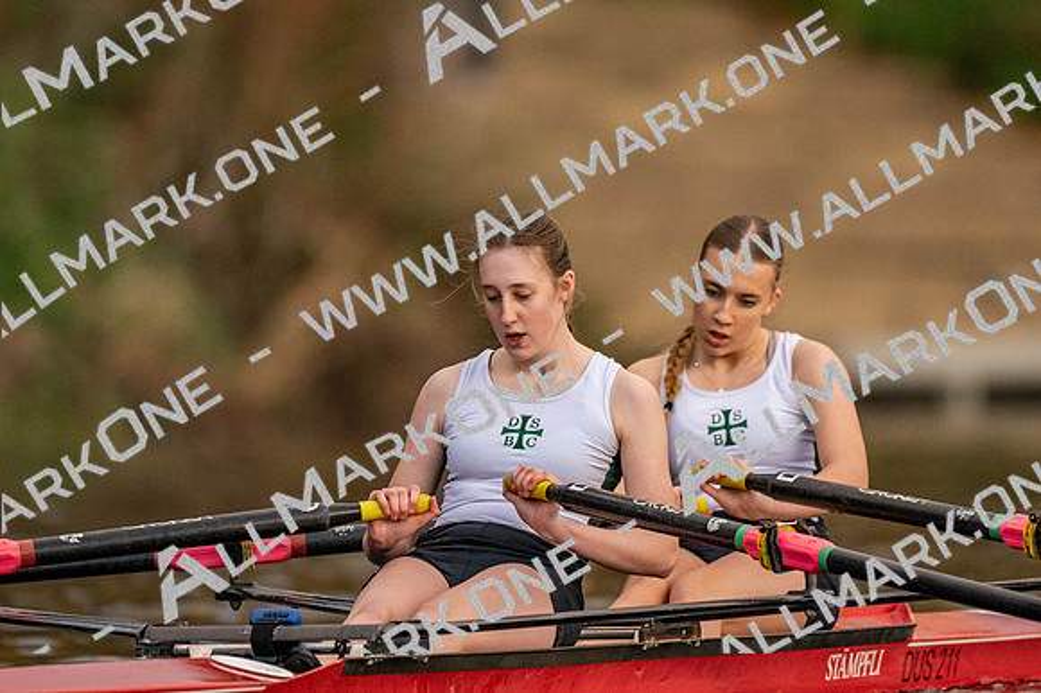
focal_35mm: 900
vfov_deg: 1.5
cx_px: 520
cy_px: 346
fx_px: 26009
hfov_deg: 2.3
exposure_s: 1/2500
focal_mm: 600
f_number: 4
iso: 4000
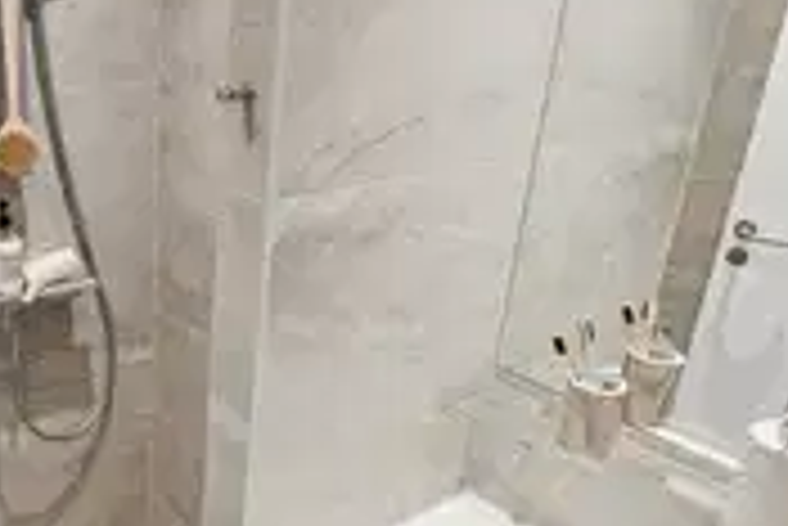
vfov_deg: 35.3
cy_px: 279
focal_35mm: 38
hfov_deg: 47.3
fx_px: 828
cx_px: 126
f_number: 8
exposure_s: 1/10
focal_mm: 10.5
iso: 200
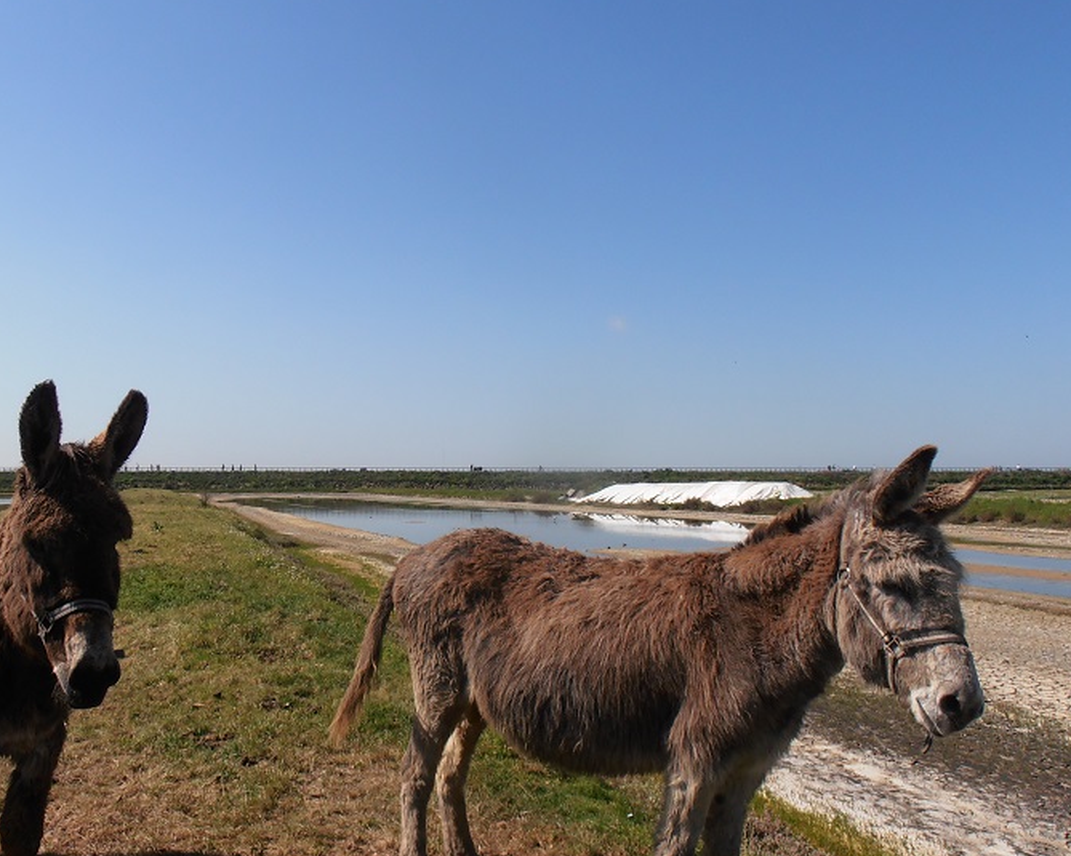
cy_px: 432
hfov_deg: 51.3
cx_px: 447
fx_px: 1109
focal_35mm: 35
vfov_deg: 42.2
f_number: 8.8
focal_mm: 5.25
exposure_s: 1/320
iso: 80
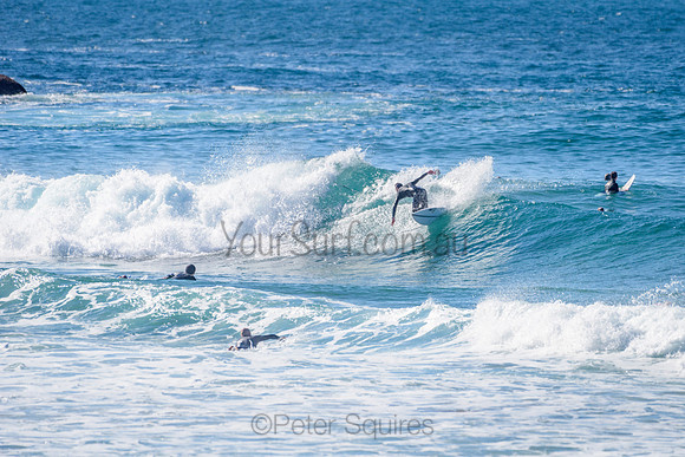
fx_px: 11671
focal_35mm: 613
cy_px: 213
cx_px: 420
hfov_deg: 3.4
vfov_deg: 2.2
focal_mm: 500
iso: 250
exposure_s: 1/4000
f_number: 5.6
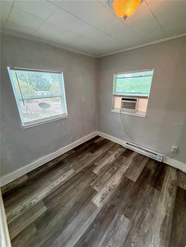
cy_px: 124
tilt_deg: -19.7
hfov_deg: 85.7
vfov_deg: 102.1
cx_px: 93
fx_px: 100
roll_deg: +2.3
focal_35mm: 14
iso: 400
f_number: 2.2
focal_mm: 2.22
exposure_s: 1/60
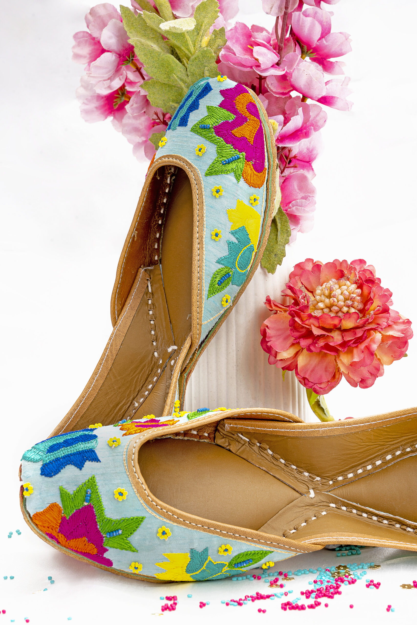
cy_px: 312
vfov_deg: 23.9
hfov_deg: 16.1
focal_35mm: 85
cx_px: 208
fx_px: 1477
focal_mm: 85
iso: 160
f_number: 5
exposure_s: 1/125
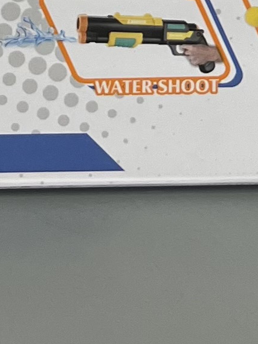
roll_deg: -0.2
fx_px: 1830
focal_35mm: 184
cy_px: -680
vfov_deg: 8.9
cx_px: -152
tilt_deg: -8.6
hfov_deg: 7.9
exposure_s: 1/102
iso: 32
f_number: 1.6
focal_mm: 5.1
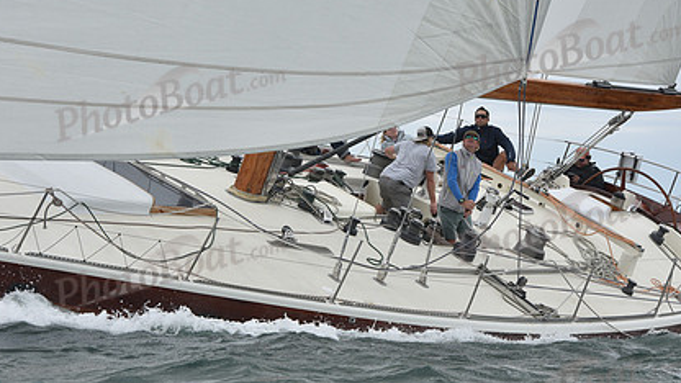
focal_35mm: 190
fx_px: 3431
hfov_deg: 11.3
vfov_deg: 6.4
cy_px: 161
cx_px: 372
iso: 320
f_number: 8
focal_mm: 130
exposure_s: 1/1000
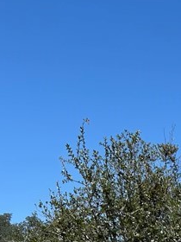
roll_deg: +1.3
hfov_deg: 14.6
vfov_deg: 17.2
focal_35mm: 95
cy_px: 424
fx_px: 662
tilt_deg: -9.4
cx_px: 260
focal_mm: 5.7
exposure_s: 1/3831
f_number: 1.5
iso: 50
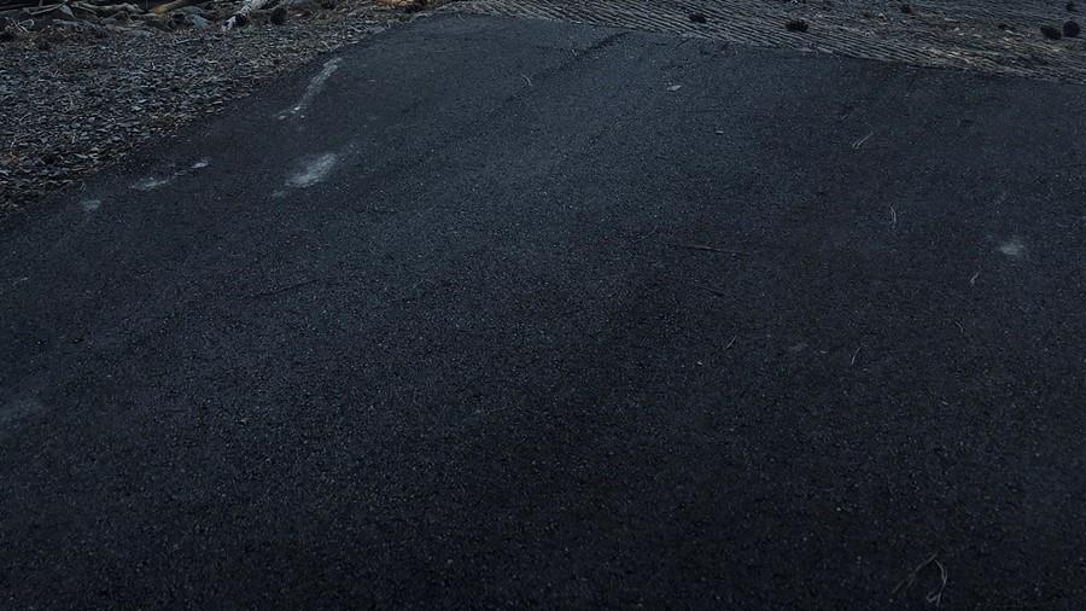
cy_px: -309
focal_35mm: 57
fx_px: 1641
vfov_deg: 18.6
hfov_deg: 36.6
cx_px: 560
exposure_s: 1/375
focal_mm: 6.3
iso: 12
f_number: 1.7
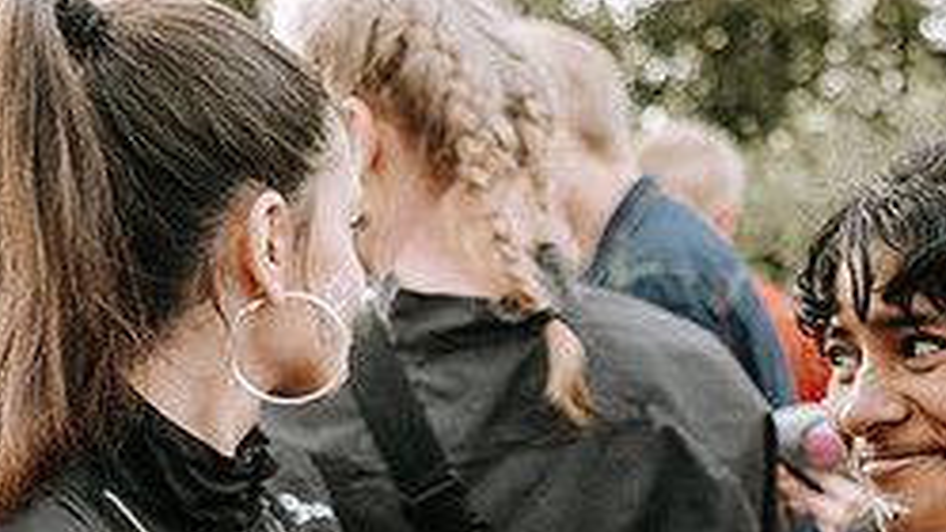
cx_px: 954
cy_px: 484
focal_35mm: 78
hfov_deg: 25.8
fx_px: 1956
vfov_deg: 15.3
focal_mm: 32
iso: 500
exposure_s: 1/400
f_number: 2.8
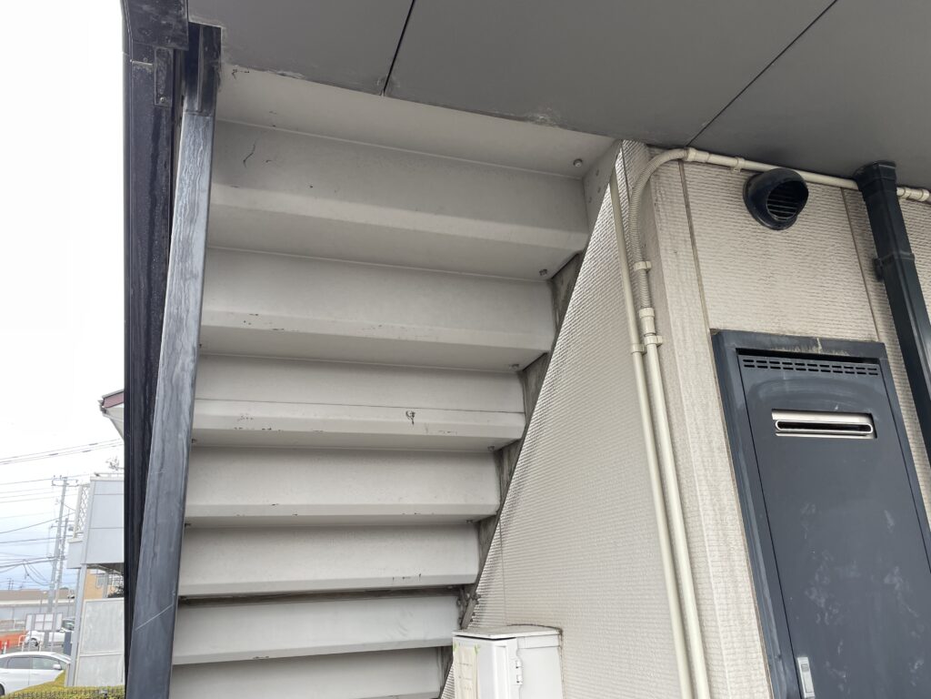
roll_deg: +2.2
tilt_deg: +19.0
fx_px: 699
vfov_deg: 53.1
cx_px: 466
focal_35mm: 26
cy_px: 350
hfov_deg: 67.3
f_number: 1.6
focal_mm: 4.2
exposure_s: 1/121
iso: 40
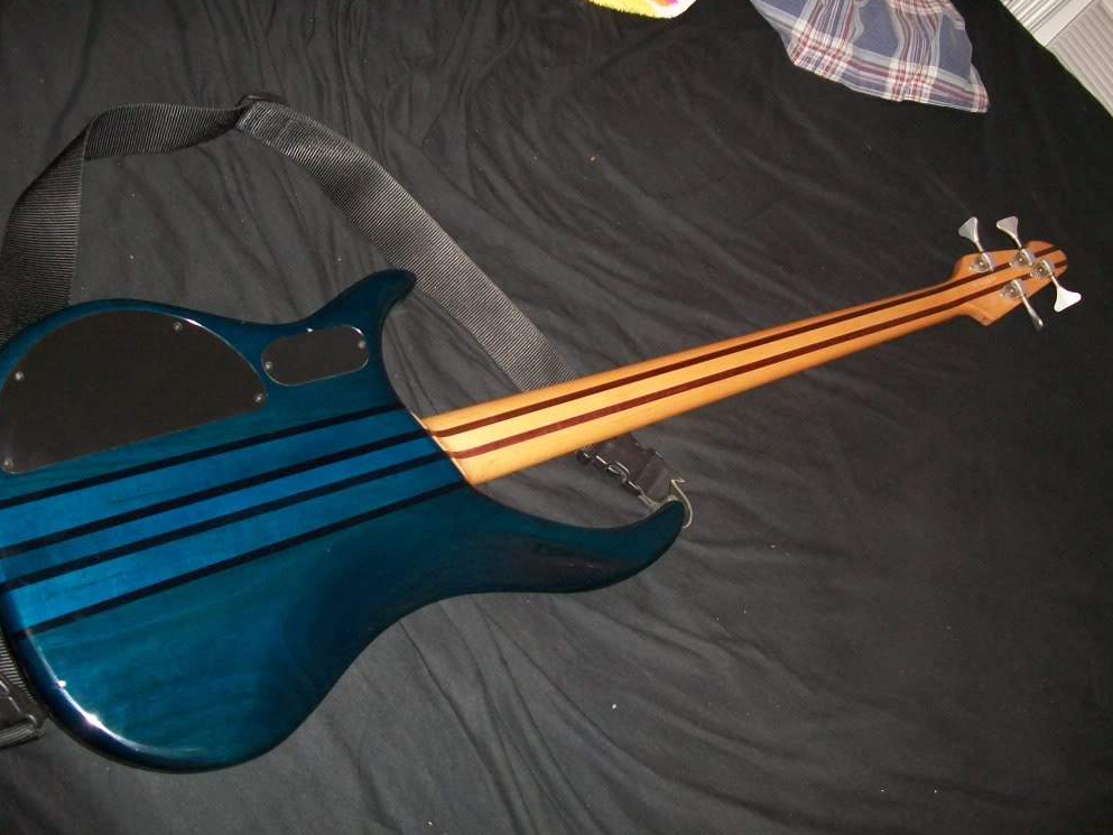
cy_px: 425
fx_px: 1061
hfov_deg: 55.3
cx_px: 548
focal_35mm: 33
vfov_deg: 43.0
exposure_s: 1/30
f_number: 2.9
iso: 200
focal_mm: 5.7
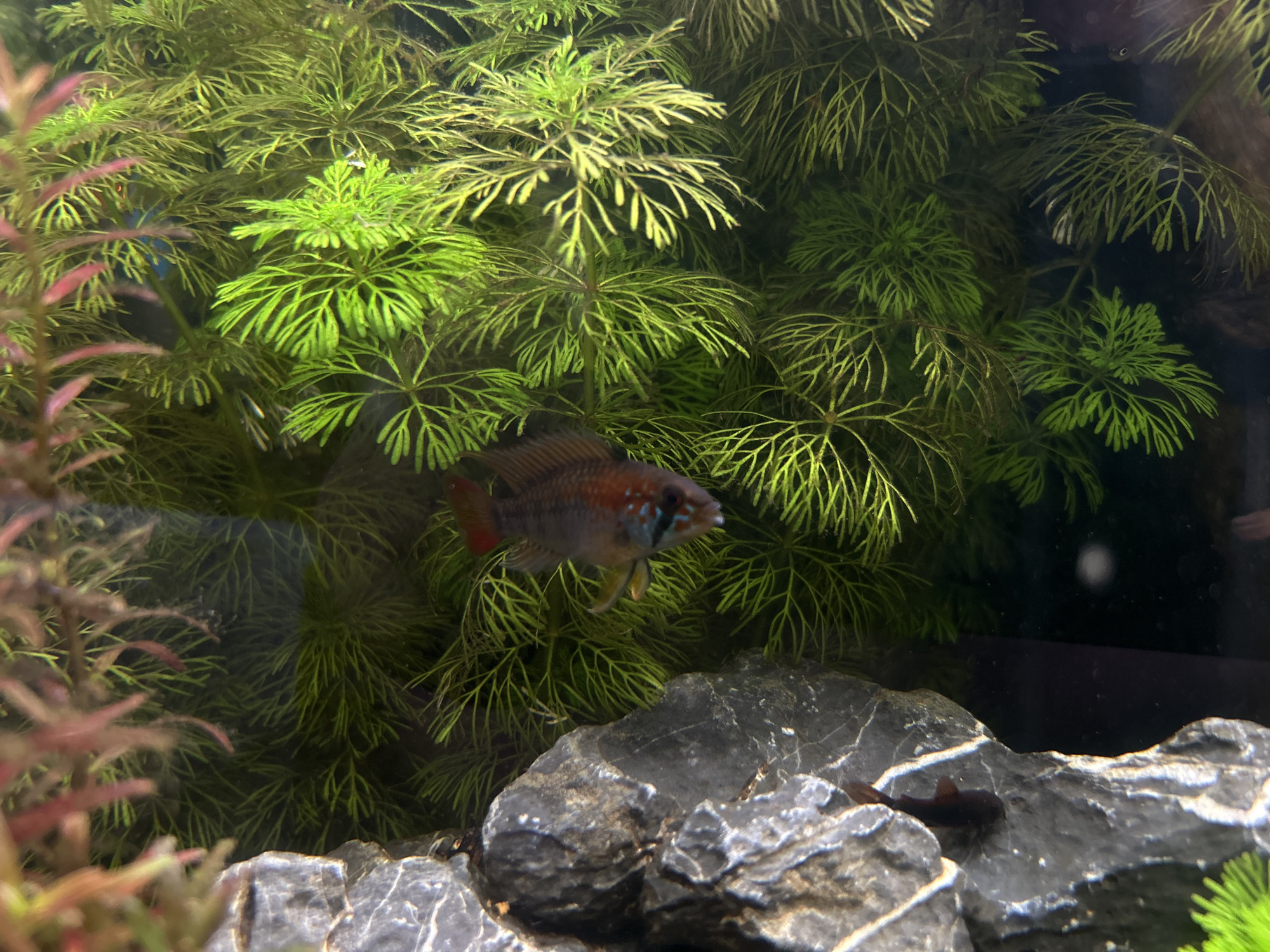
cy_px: 476
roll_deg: -1.0
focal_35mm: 26
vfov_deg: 53.1
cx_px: 635
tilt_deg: -10.5
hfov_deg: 67.3
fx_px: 954
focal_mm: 5.7
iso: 200
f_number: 1.5
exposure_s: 1/60
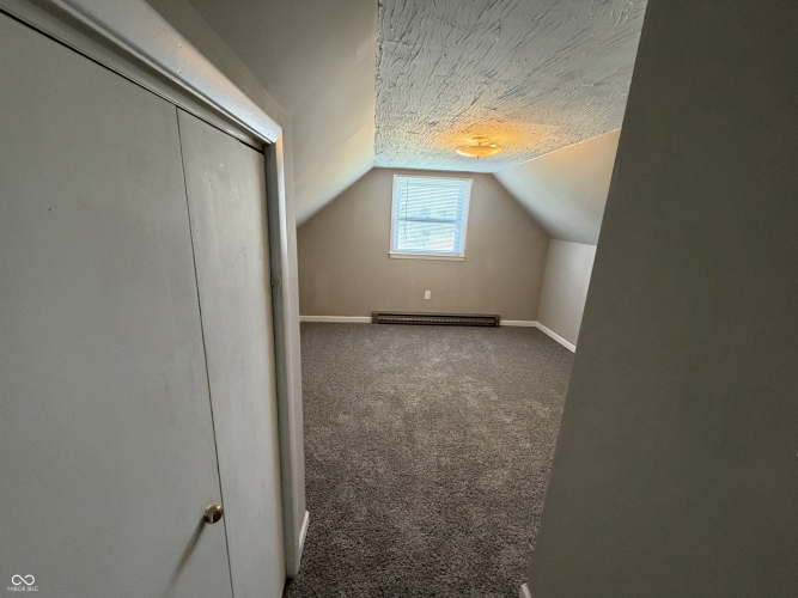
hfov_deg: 102.1
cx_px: 399
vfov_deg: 85.7
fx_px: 323
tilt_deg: -14.7
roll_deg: -3.3
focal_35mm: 14
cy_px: 299
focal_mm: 2.22
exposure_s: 1/60
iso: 400
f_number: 2.2
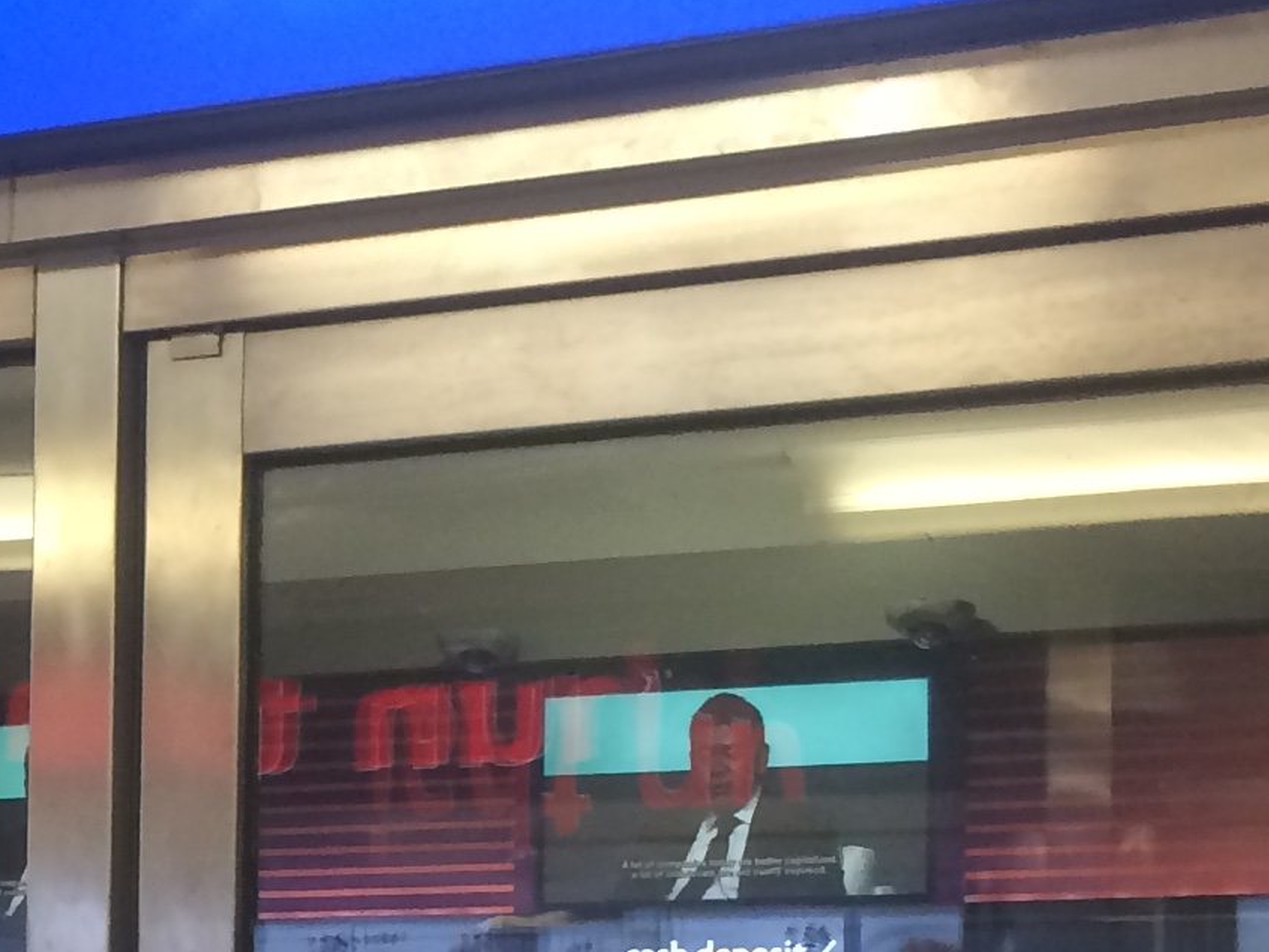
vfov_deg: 12.9
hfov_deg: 16.4
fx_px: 4106
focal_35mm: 112
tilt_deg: +1.6
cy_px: 1132
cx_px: -497
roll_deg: -1.9
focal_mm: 4.15
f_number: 2.2
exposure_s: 1/33
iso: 125
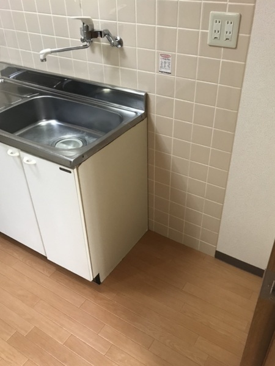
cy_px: 183
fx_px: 297
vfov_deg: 63.4
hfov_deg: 49.7
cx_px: 138
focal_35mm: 28
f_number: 1.8
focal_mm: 3.99
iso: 40
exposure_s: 1/24
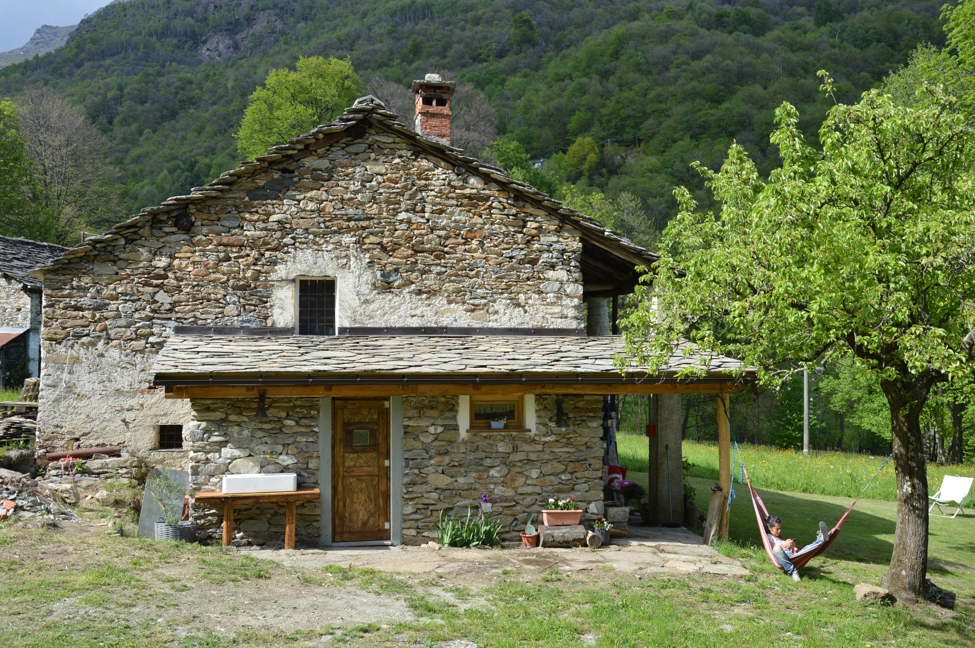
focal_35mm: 36
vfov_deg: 36.8
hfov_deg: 53.2
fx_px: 974
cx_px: 488
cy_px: 324
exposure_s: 1/200
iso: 100
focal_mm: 24
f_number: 7.1
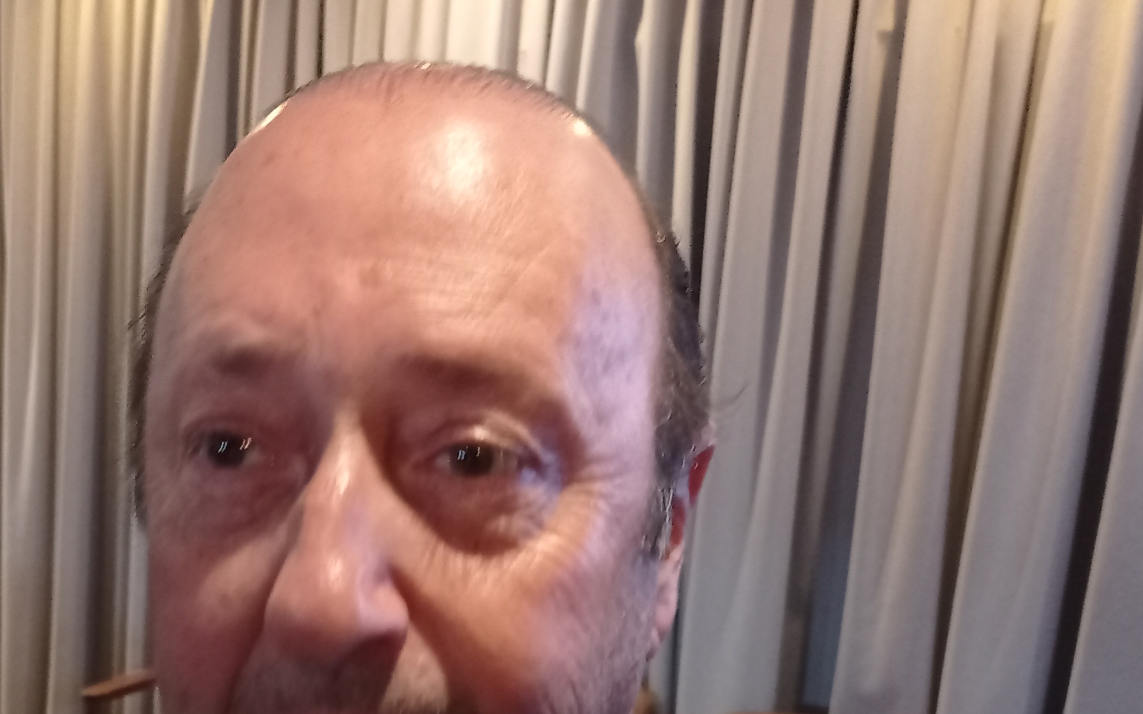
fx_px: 1869
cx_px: 436
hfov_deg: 33.9
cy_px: 770
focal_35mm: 60
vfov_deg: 20.7
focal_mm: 4.7
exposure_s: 1/24
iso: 818
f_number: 1.79
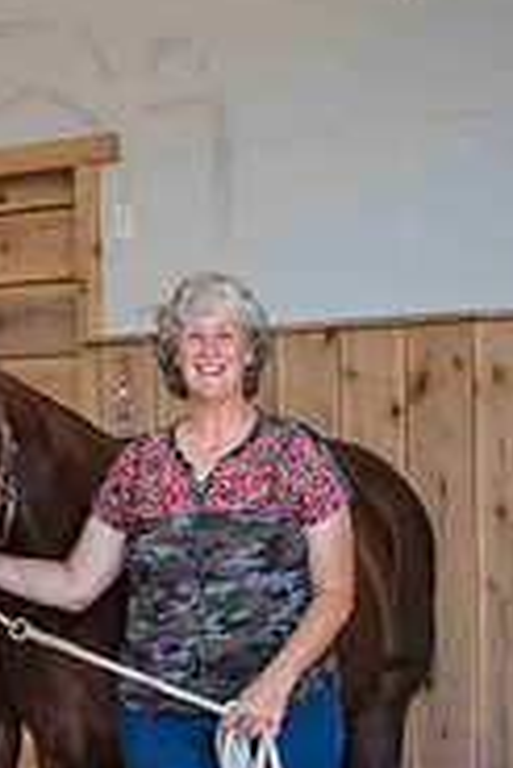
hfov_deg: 11.2
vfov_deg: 16.7
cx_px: 50
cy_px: 576
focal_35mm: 122
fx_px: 2603
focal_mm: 50
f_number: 9
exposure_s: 1/160
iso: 400
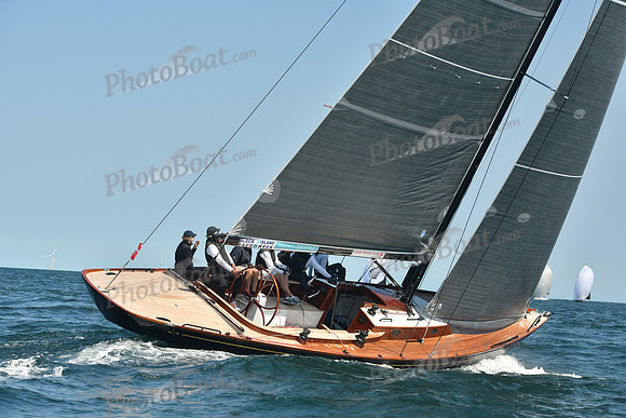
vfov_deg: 14.4
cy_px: 209
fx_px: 1652
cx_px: 313
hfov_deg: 21.5
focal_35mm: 95
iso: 320
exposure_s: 1/640
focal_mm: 95
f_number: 7.1
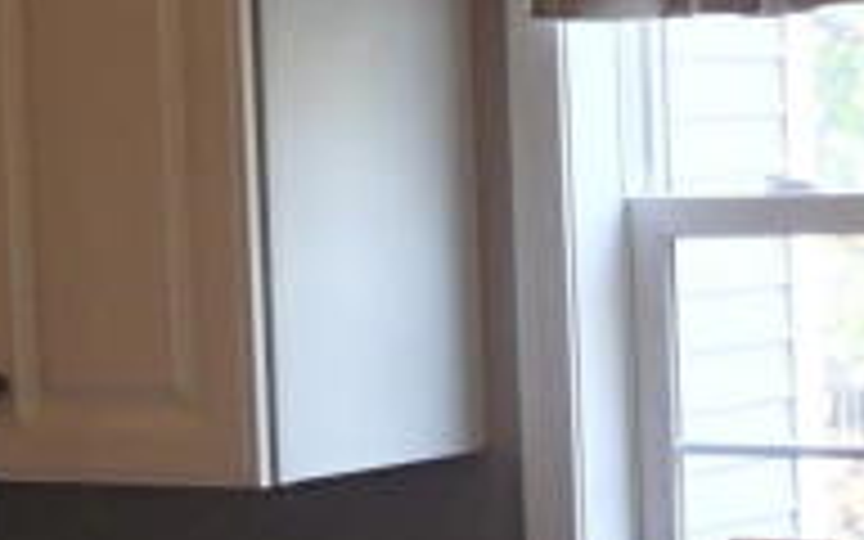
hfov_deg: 14.4
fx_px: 3320
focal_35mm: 141
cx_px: 1017
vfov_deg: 9.3
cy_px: 320
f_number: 2
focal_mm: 4.5
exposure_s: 1/60
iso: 125
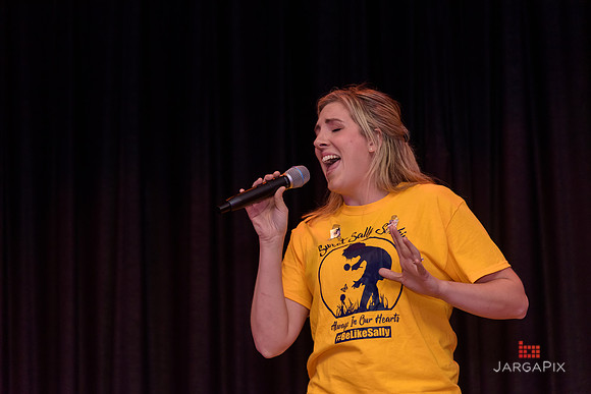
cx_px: 296
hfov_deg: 17.1
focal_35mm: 120
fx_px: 1970
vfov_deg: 11.4
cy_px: 197
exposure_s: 1/125
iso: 2000
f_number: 4
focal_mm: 120
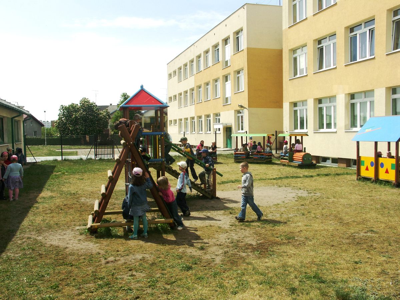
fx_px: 370
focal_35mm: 32
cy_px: 150
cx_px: 200
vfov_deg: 44.2
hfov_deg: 56.8
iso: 64
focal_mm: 8.35
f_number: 7.1
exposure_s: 1/250
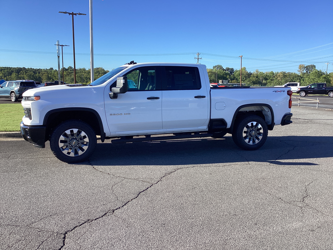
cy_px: 125
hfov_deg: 58.4
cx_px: 166
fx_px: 298
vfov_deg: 45.4
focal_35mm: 31
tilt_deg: -7.0
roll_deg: -0.2
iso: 25
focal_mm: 3.3
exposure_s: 1/747
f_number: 2.4
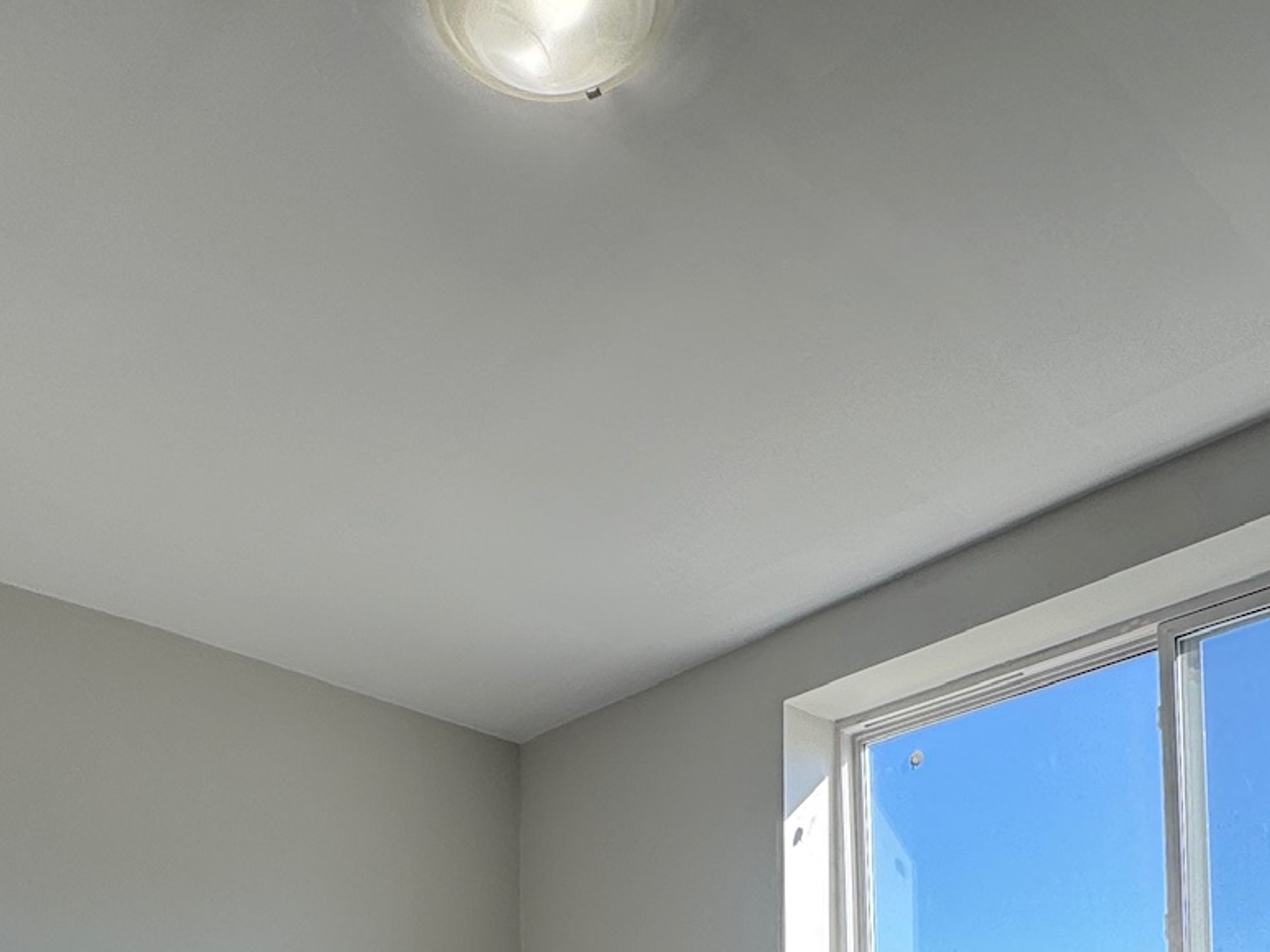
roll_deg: +1.1
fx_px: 1357
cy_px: 1203
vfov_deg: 31.1
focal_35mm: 37
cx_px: 621
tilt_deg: +1.2
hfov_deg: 50.1
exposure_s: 1/272
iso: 40
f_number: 2.2
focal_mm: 2.22
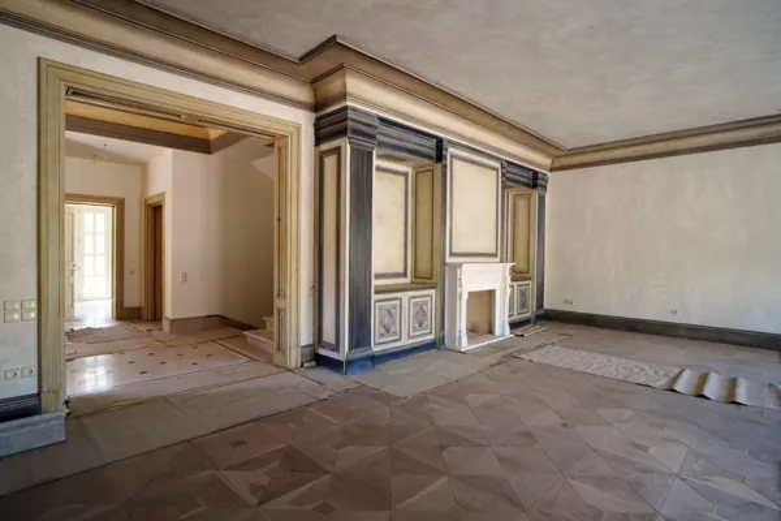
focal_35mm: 18
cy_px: 260
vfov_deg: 67.4
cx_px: 390
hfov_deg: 90.0
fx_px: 390
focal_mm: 18
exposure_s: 1/1.6
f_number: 14
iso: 200
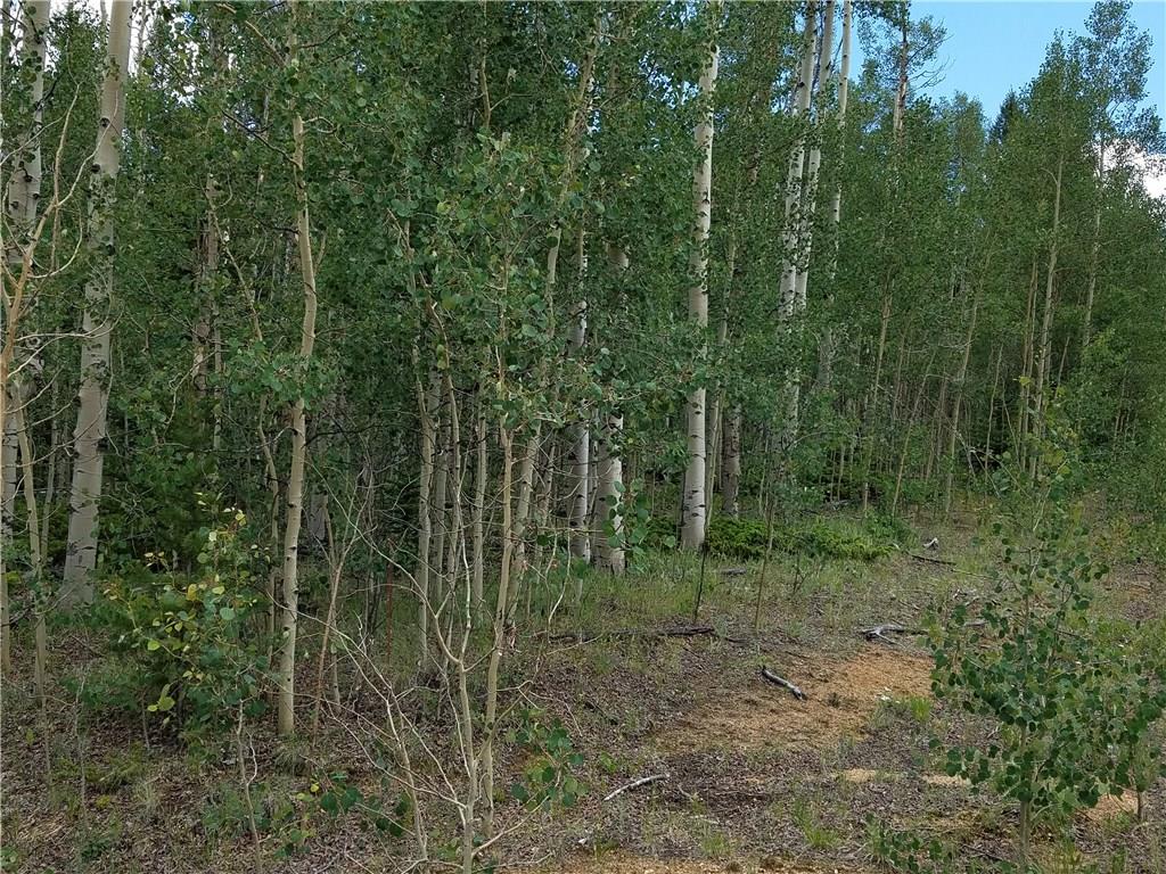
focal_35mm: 26
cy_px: 437
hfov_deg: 67.3
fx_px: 876
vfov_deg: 53.1
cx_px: 583
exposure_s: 1/1156
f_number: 1.7
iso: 50
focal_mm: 4.2
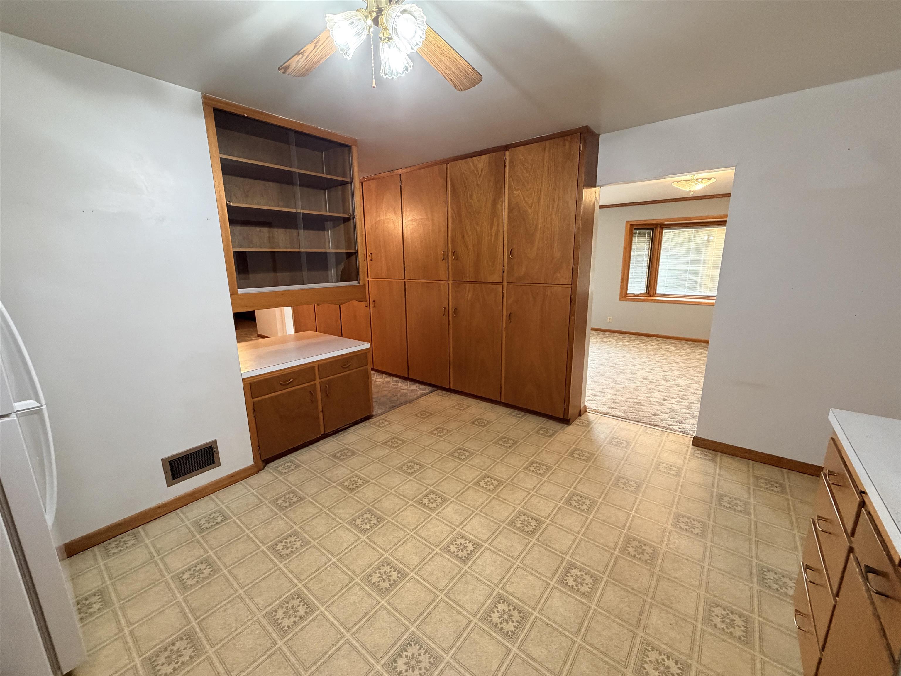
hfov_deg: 102.1
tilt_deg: -12.4
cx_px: 450
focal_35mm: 14
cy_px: 338
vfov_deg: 85.7
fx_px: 364
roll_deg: +1.3
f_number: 2.2
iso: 400
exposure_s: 1/60
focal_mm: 2.22
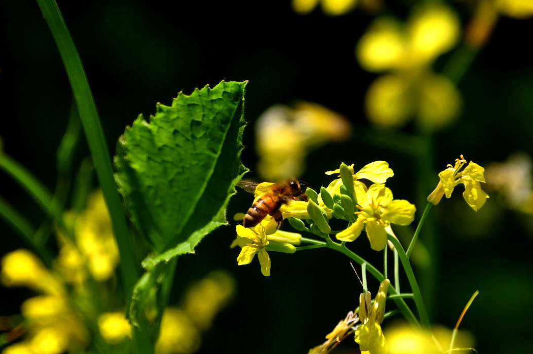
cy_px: 269
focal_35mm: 573
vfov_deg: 2.4
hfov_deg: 3.6
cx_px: 199
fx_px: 8475
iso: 200
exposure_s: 1/500
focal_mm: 250
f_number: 6.3
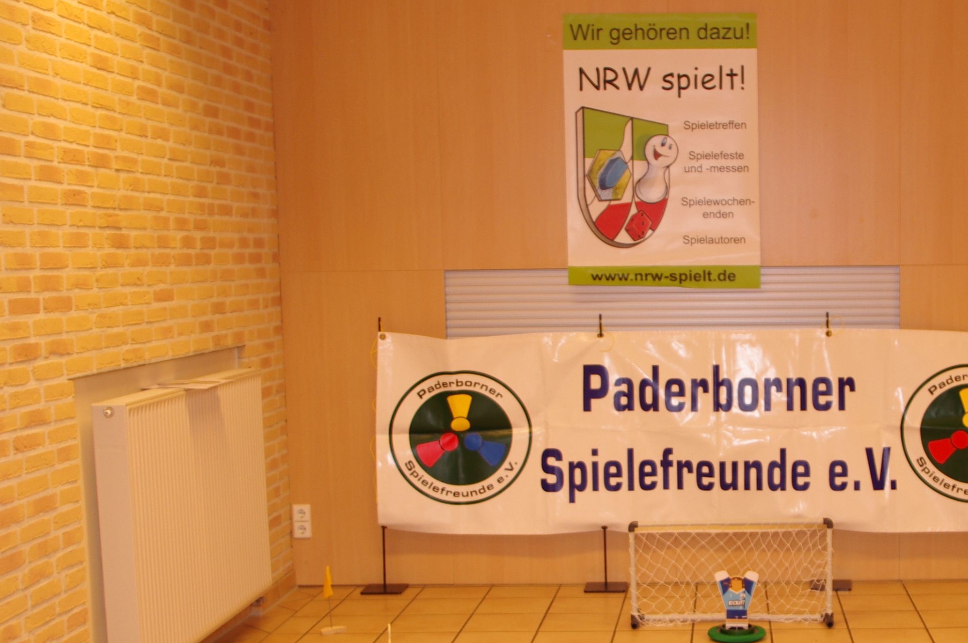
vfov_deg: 24.0
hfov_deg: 35.0
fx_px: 1504
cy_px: 438
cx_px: 716
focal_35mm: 56
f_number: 3.5
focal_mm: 18
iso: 200
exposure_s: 1/40
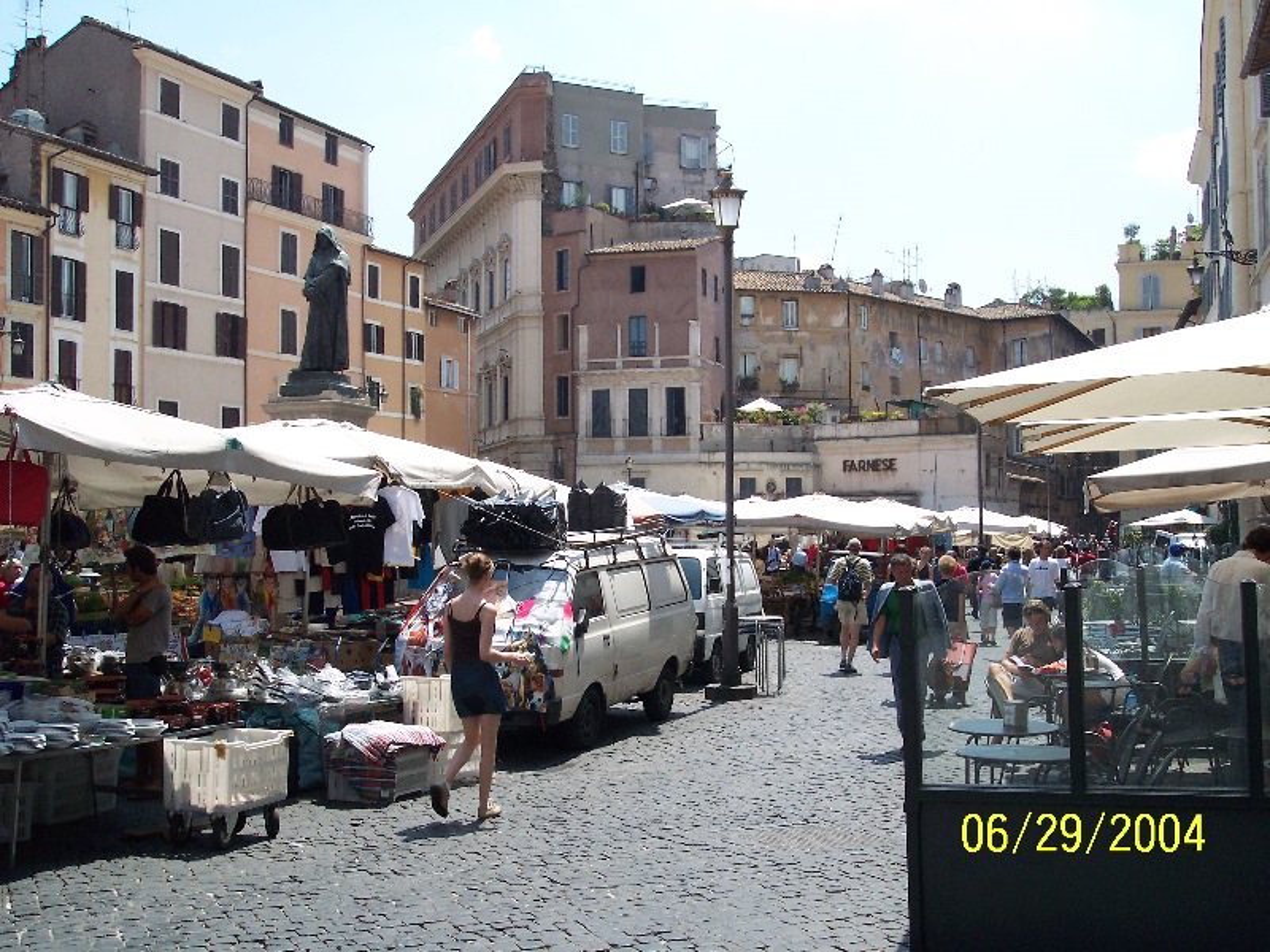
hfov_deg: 49.0
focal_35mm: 38
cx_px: 635
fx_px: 1394
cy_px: 476
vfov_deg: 37.7
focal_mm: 8
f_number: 4.8
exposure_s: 1/500
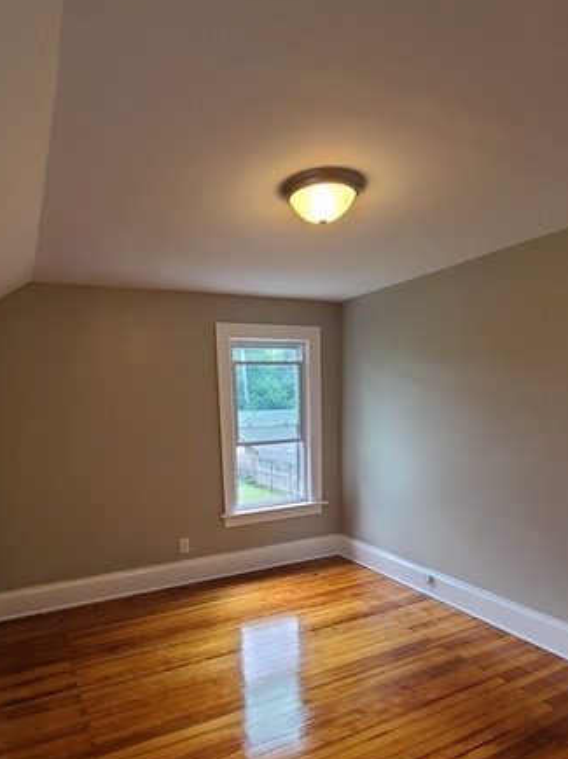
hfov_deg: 65.7
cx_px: 248
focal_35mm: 20
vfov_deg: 79.9
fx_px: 438
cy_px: 485
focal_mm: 2.2
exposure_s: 1/60
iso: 64
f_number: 2.2
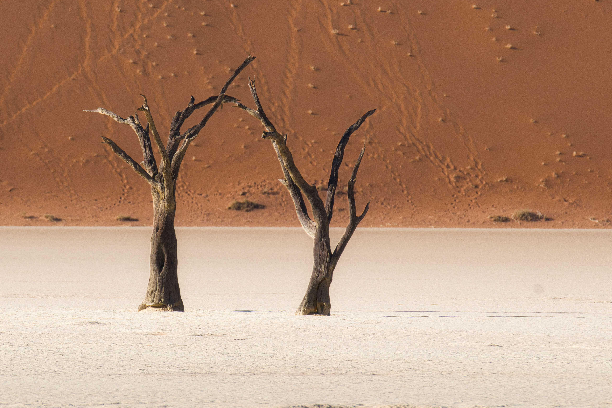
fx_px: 13123
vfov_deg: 1.8
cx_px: 263
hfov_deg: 2.7
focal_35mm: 772
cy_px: 173
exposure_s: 1/500
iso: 400
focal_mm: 400
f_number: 13
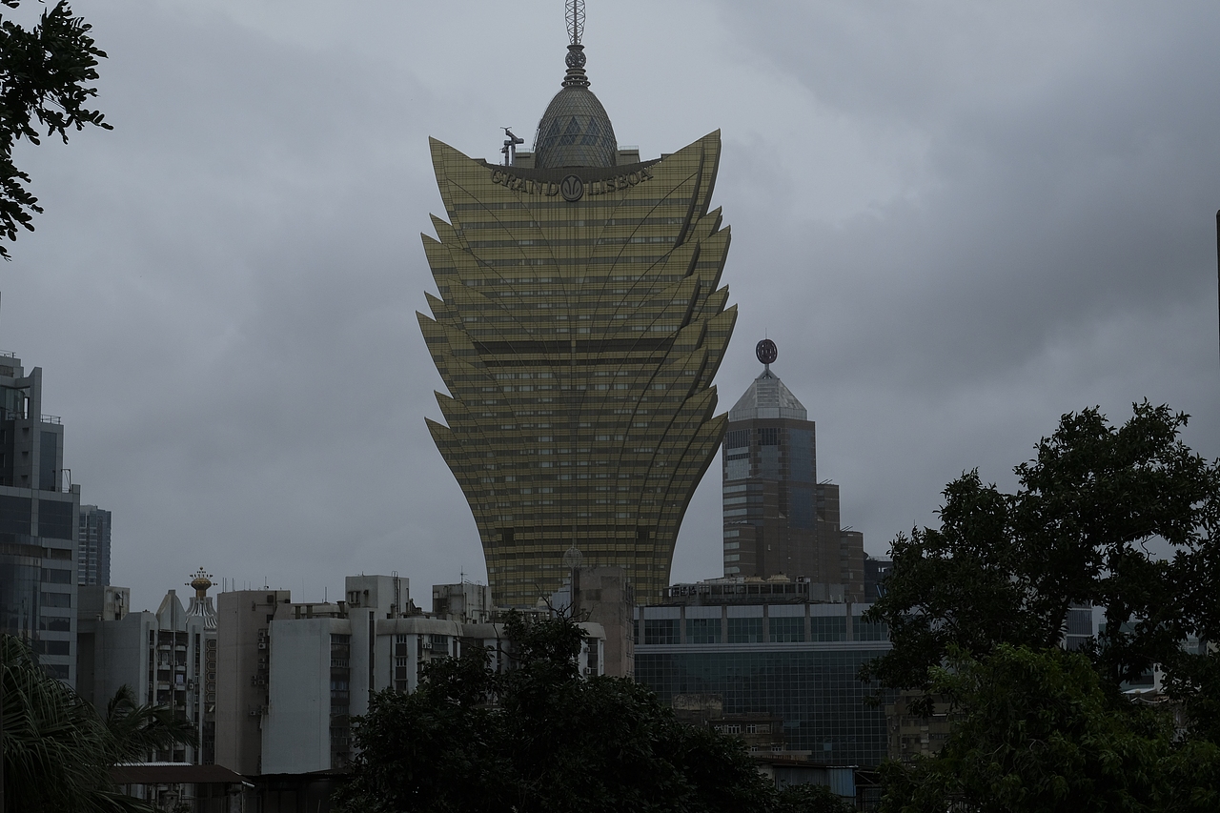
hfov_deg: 30.1
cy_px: 406
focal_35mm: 67
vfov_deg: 20.3
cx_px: 610
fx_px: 2270
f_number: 9
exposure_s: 1/1800
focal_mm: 44.5
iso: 400
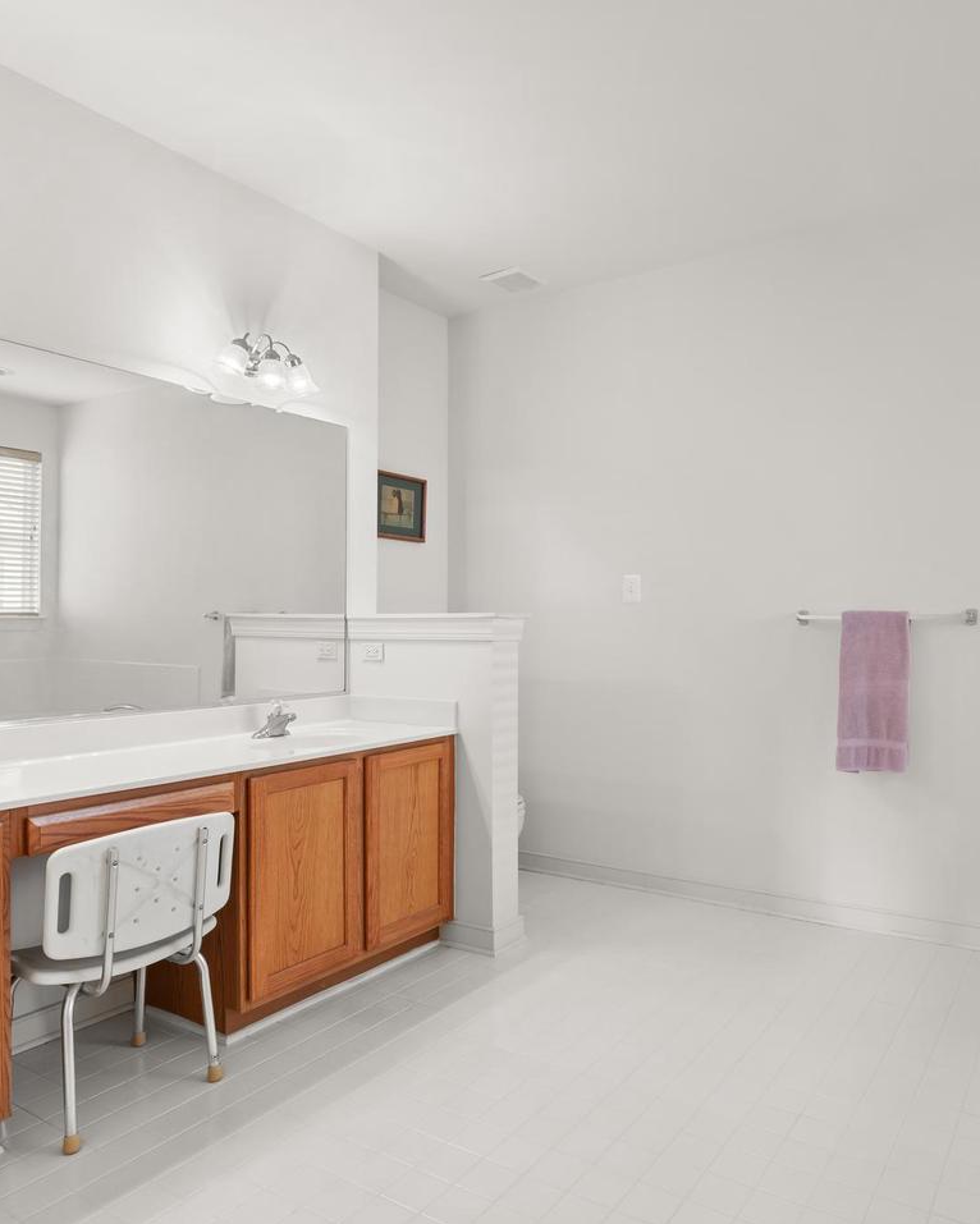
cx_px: 550
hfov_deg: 57.9
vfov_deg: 69.5
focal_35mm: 24
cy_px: 613
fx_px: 883
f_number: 7.1
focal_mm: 11.5
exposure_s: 1/2
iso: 250
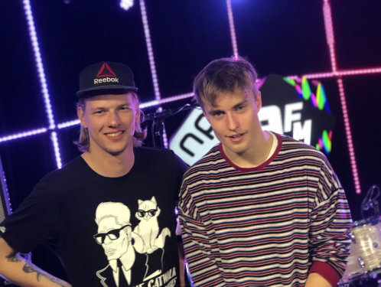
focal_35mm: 57
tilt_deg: -7.7
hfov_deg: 33.7
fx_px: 628
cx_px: 190
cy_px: 144
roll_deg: +9.4
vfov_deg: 25.7
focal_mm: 6.6
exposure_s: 1/54
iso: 250
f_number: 2.8
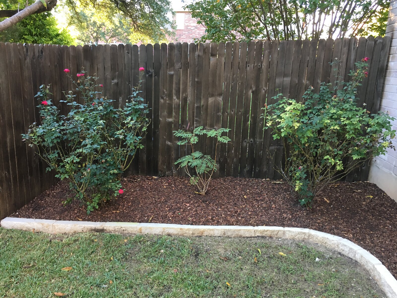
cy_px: 149
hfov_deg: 61.7
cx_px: 198
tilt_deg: -12.6
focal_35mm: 29
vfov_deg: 48.2
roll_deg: -2.9
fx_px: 333
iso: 40
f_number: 2.2
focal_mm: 4.15
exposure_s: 1/30
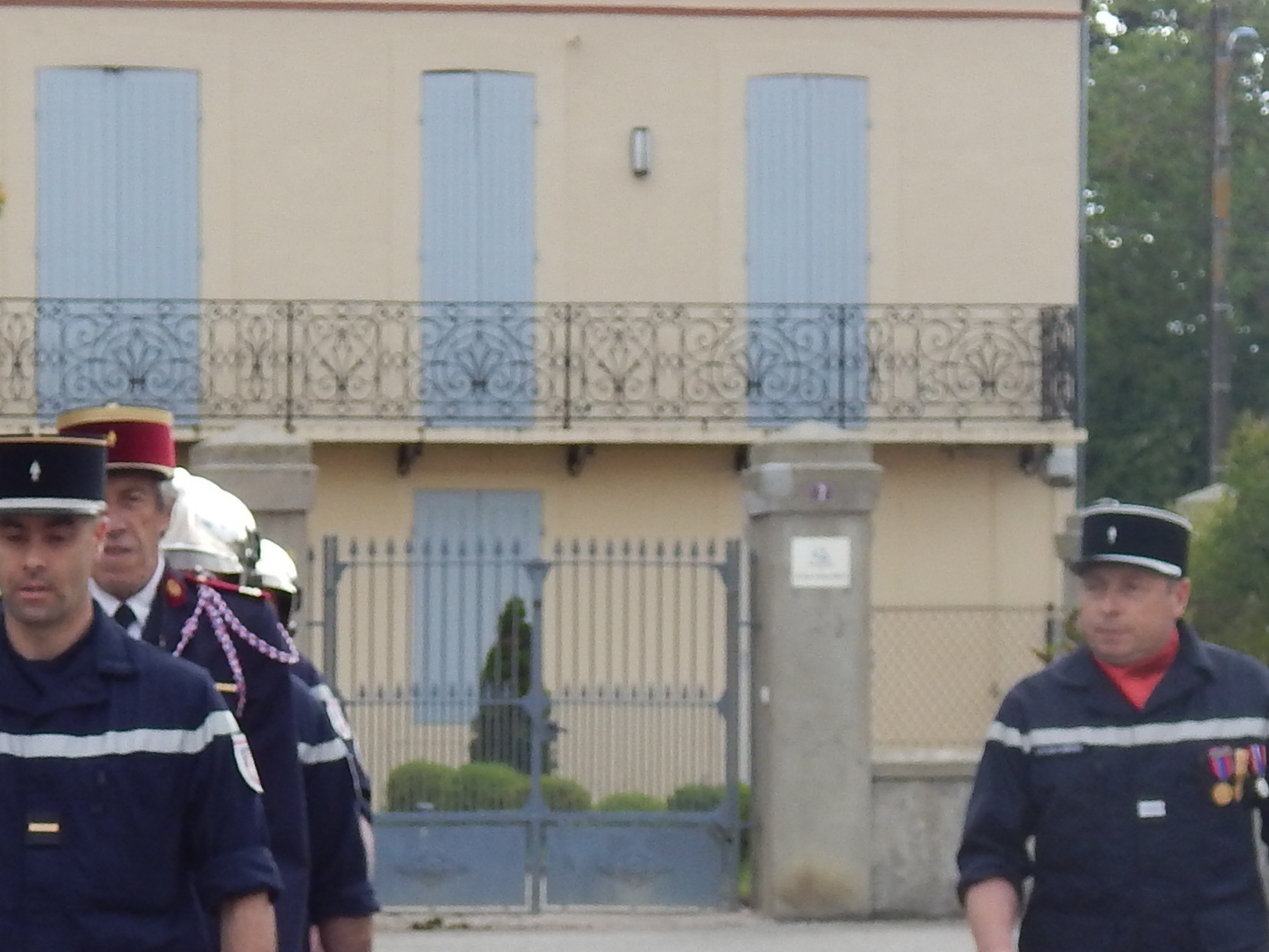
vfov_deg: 9.6
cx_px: -87
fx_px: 5645
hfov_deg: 12.6
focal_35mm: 154
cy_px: 886
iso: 125
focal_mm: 9.7
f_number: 3.8
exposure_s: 1/400
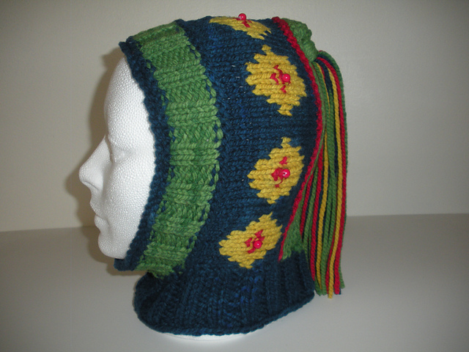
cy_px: 176
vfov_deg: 40.7
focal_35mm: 35
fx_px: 474
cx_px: 234
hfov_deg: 52.6
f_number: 3.5
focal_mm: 6.3
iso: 200
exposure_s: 1/60
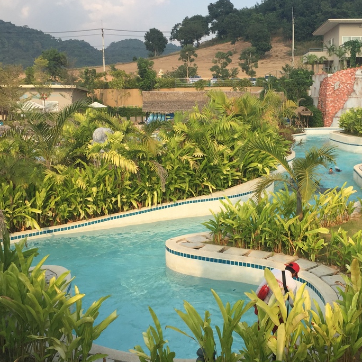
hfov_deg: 37.1
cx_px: 243
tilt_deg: -8.7
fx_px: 532
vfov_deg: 37.5
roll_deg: -1.3
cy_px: 173
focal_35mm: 45
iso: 32
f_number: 2.2
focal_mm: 4.15
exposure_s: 1/1199
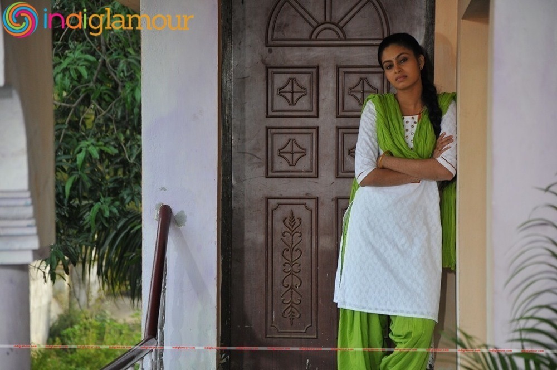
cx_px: 278
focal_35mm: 158
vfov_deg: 8.7
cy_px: 185
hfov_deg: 13.1
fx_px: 2434
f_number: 5.6
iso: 500
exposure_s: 1/100
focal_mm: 105
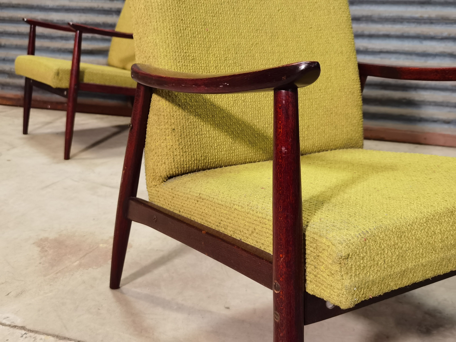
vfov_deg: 36.8
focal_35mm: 39
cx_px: 228
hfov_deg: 47.9
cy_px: 171
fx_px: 514
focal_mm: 6.71
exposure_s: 1/33.3
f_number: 1.9
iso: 400
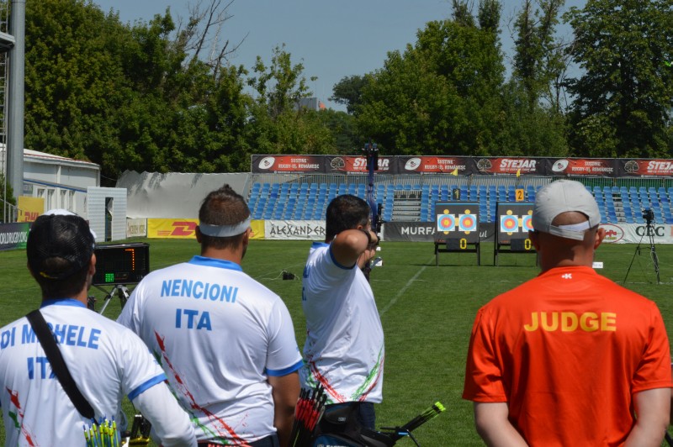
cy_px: 224
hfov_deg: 19.5
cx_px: 336
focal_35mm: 105
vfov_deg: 13.0
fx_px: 1961
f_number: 22
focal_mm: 70
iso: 400
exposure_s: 1/250
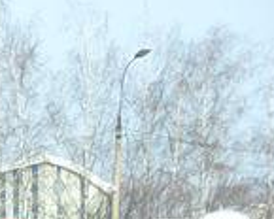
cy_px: 375
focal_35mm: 98
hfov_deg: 17.4
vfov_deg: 14.2
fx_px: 795
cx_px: -153
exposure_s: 1/1000
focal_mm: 4.9
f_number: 3.5
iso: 200
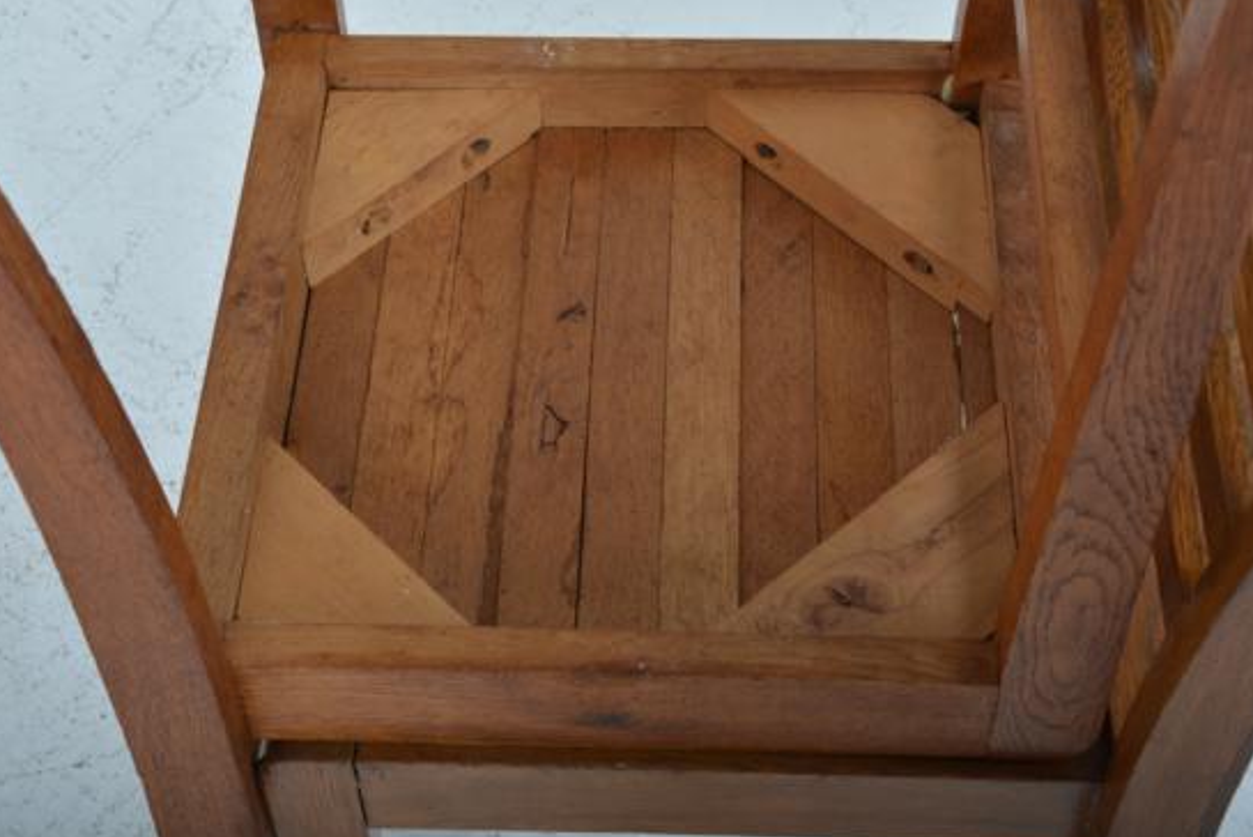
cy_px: 402
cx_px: 602
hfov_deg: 30.5
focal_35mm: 66
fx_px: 2298
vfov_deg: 20.6
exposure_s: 1/200
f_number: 10
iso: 500
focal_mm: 40
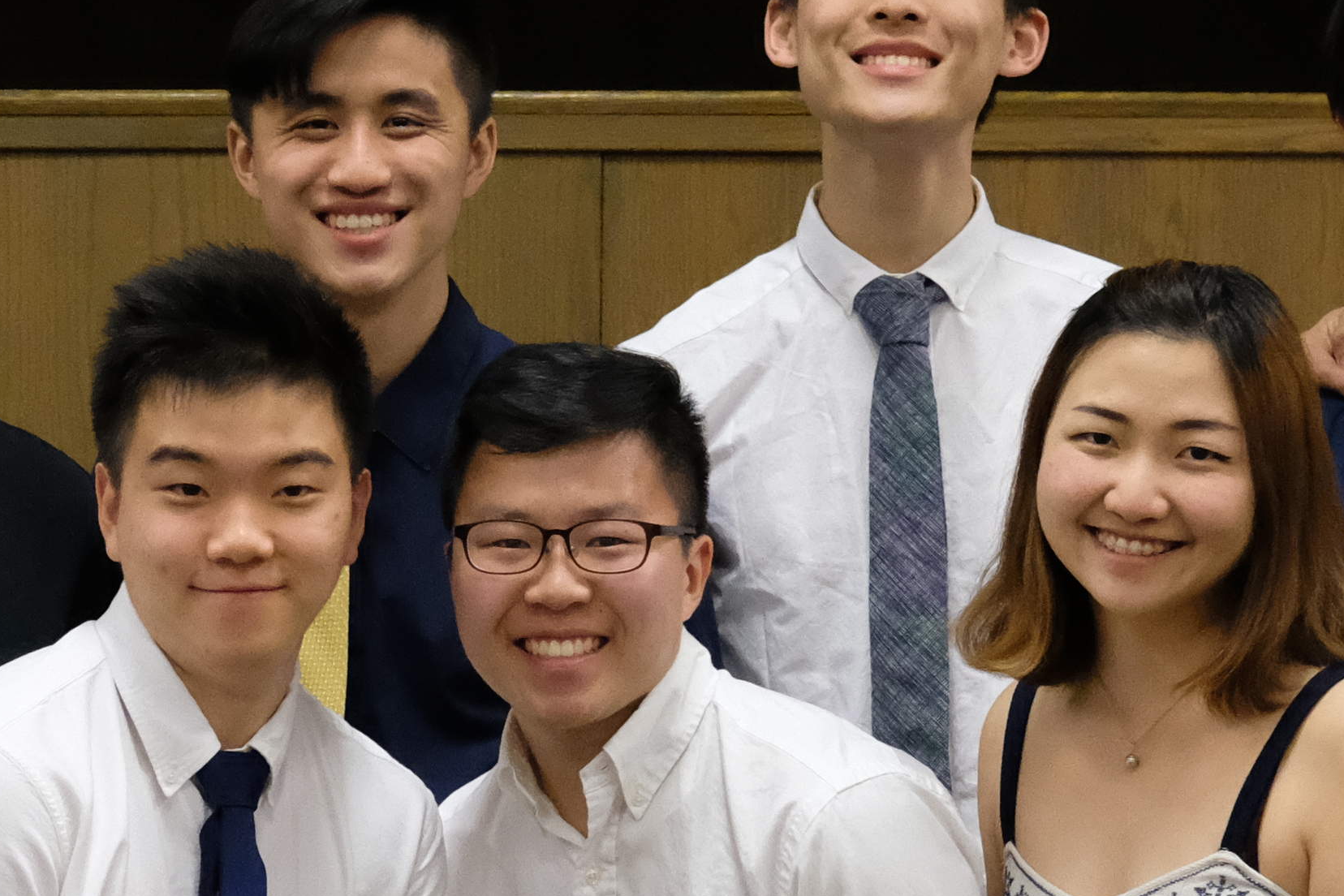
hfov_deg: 10.6
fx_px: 7167
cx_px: 99
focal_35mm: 192
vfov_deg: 7.1
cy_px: 1269
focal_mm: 35
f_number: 3.6
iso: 6400
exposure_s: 1/250
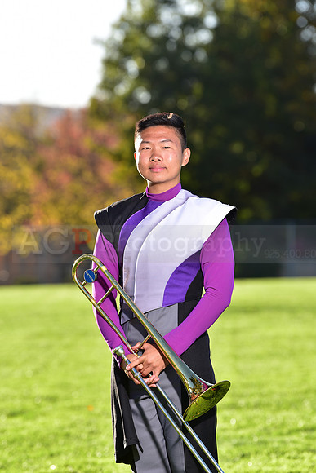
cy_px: 236
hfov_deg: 6.9
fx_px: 2632
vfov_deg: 10.3
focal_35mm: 200
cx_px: 158
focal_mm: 200
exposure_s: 1/250
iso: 100
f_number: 5
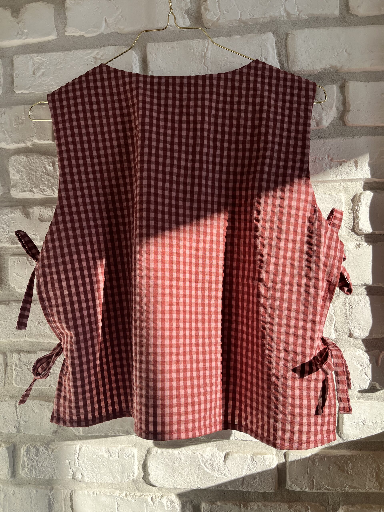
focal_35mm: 26
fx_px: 385
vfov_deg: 67.3
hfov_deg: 53.1
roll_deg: +2.7
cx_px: 192
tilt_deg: -3.2
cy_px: 256
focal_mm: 5.1
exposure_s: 1/1106
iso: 50
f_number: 1.6
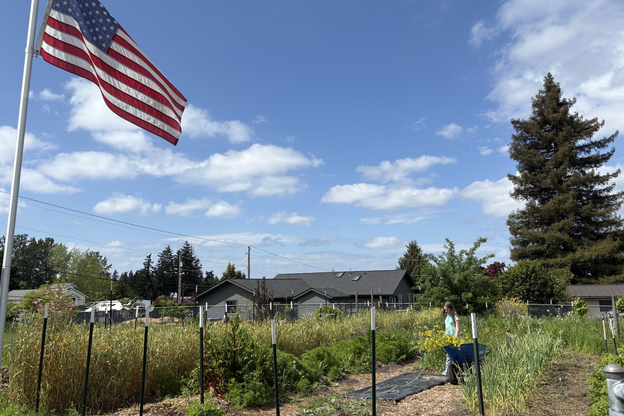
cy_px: 217
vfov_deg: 46.4
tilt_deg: +9.6
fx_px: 485
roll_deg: +1.7
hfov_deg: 65.5
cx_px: 305
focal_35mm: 28
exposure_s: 1/4950
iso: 50
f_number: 1.6
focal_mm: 5.96
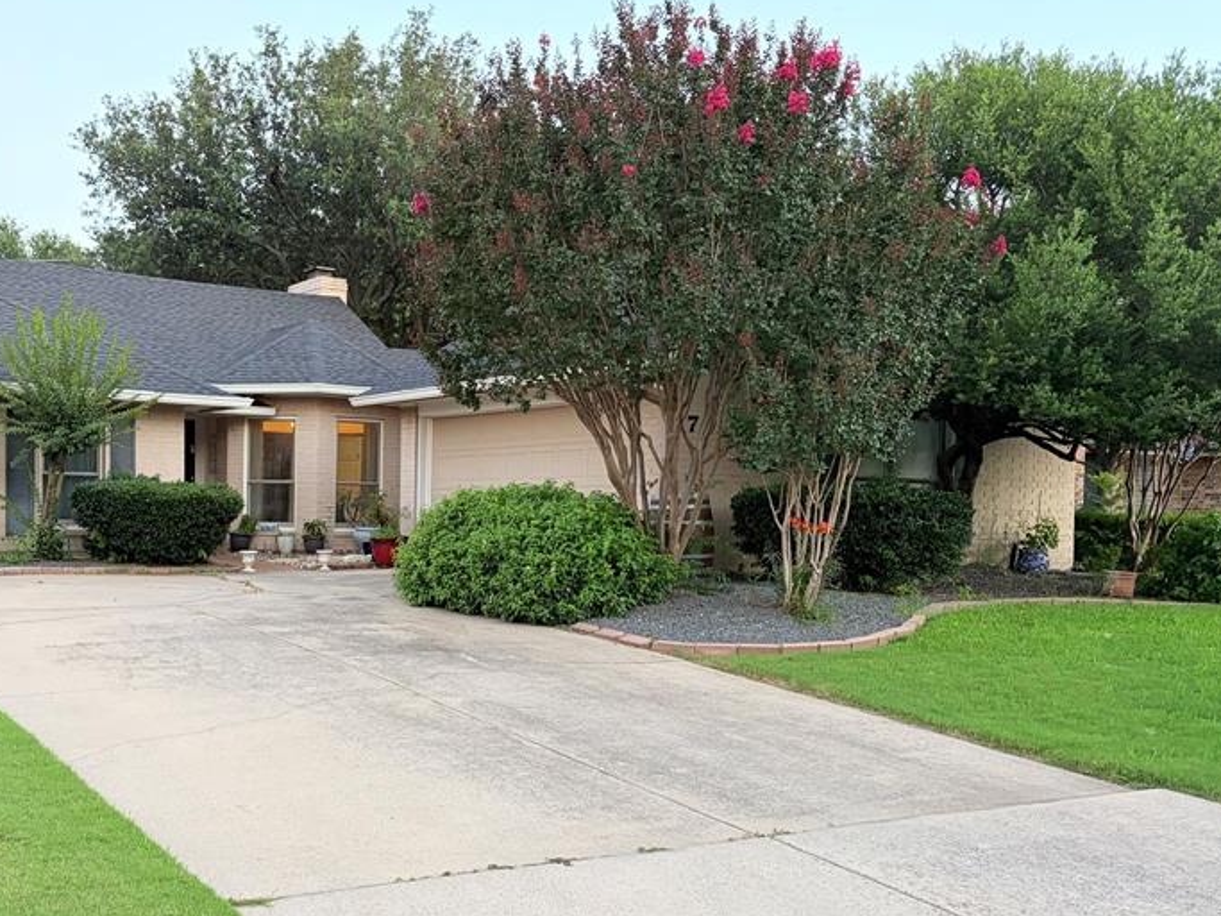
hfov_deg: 47.0
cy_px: 547
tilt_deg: -2.0
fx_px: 1375
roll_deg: -0.2
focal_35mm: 39
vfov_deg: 36.7
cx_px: 388
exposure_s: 1/60
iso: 160
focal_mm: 5.96
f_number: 1.6
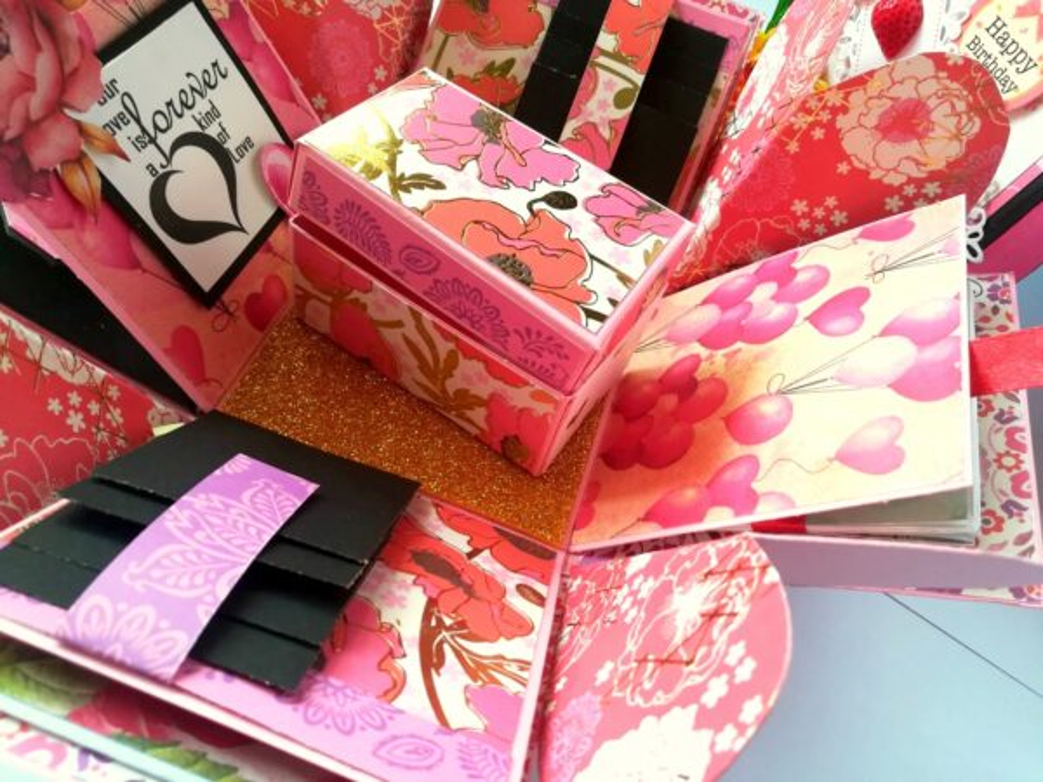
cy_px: 391
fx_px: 783
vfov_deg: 53.1
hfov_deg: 67.3
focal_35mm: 26
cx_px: 522
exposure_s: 1/50
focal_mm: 3.83
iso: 100
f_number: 2.2
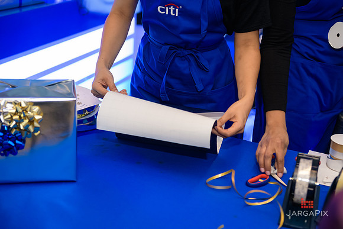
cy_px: 114
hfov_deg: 35.6
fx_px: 534
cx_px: 172
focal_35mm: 56
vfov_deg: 24.2
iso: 800
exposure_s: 1/125
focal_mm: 56
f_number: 3.2
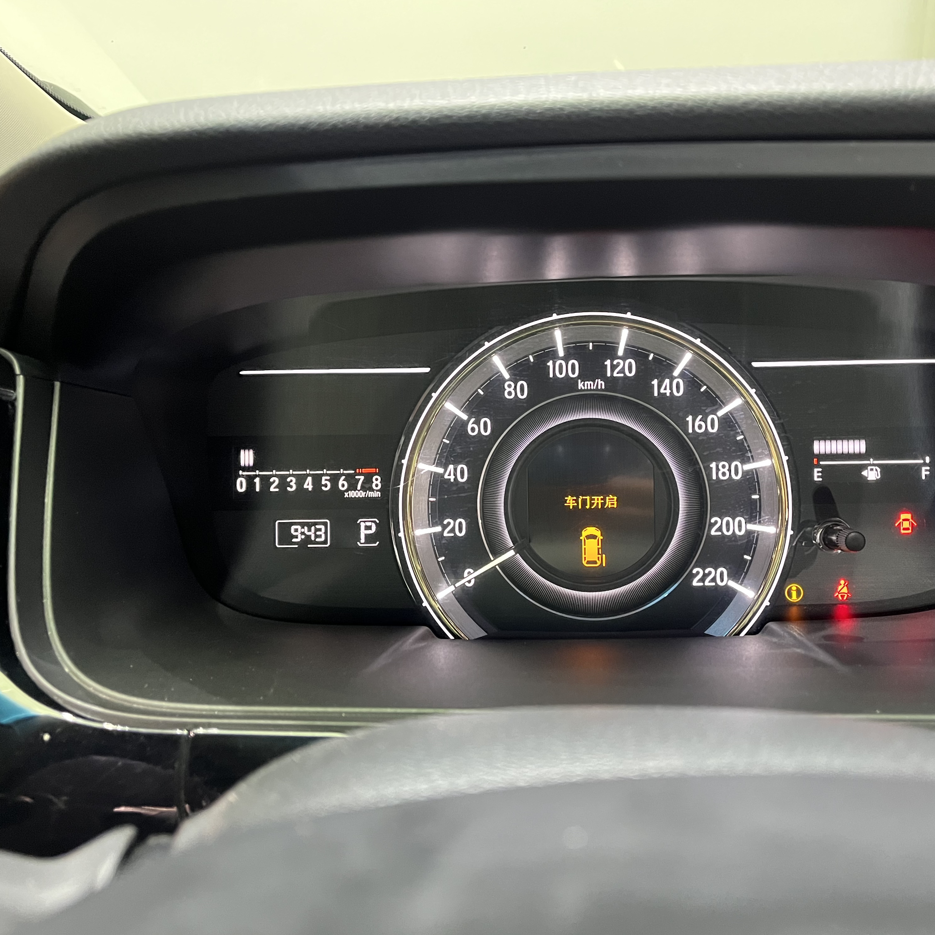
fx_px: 947
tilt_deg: -22.3
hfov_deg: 52.4
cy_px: 470
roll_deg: +1.4
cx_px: 523
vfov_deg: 52.5
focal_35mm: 31
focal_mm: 5.1
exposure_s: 1/50
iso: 500
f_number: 1.6
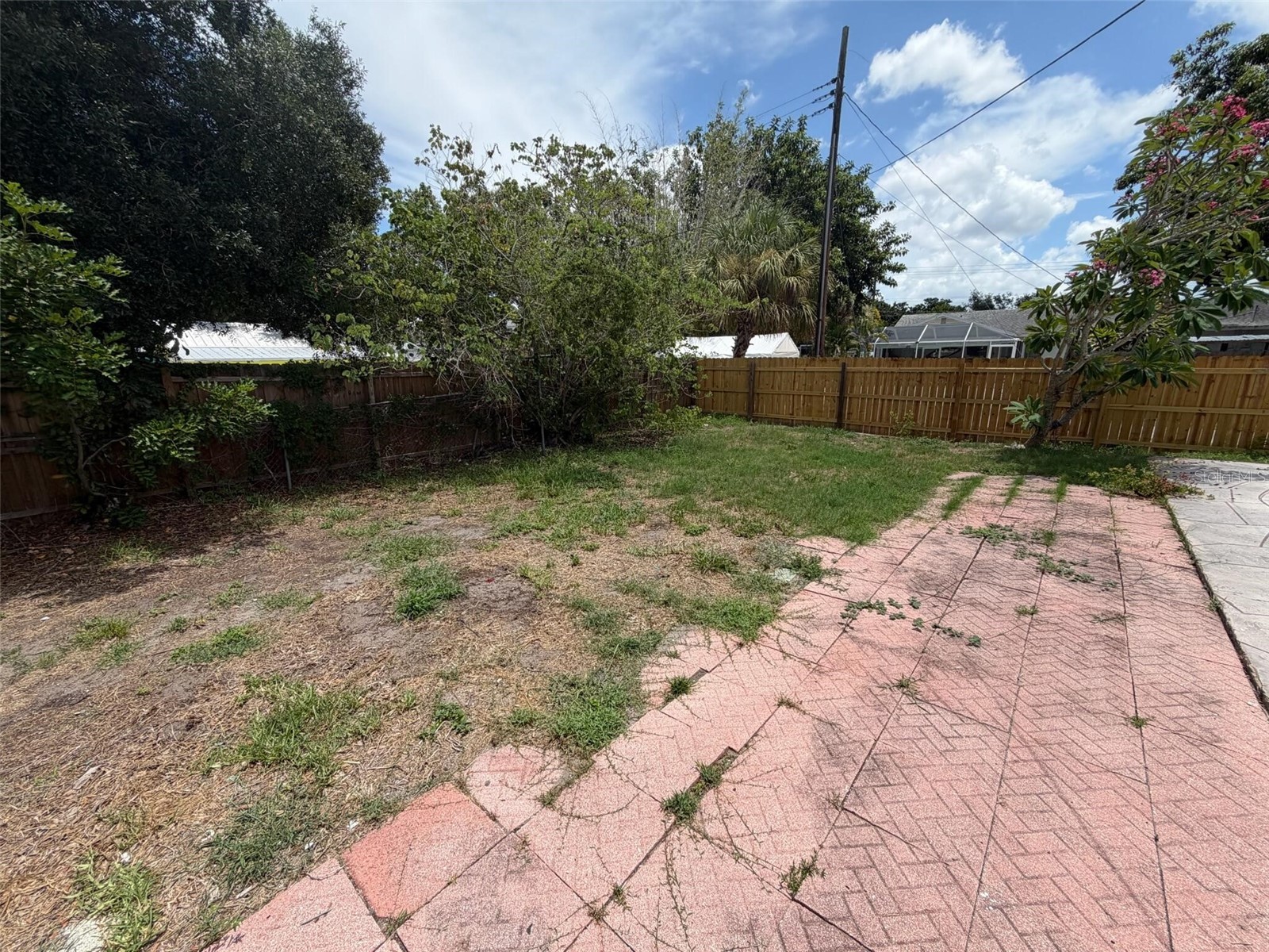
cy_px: 476
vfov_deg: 85.7
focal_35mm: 14
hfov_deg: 102.1
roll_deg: +1.1
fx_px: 513
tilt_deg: -11.6
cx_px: 634
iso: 25
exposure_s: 1/820
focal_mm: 2.22
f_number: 2.2
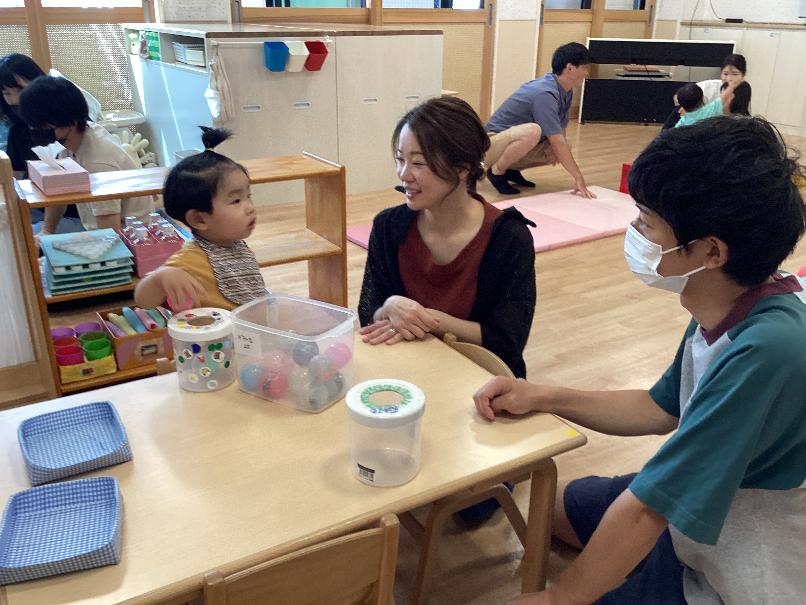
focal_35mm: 31
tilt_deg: -21.8
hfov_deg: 58.4
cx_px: 403
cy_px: 302
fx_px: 722
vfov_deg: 45.4
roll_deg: -0.7
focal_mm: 3.3
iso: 80
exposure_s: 1/50
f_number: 2.4
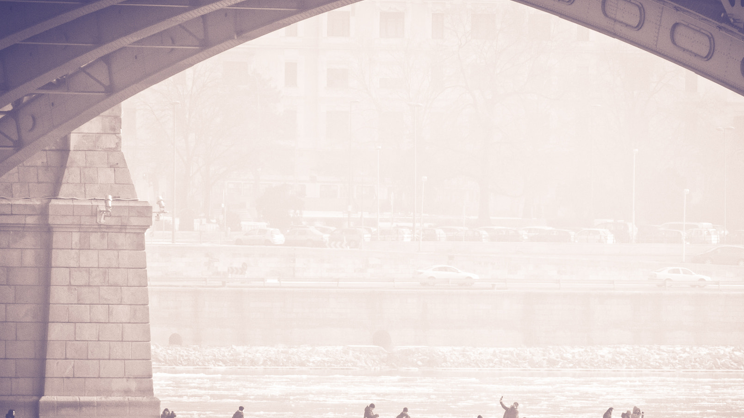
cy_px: 251
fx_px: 7891
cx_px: 411
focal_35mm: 400
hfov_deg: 5.4
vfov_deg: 3.0
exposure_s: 1/125
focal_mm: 200
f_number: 16
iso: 320
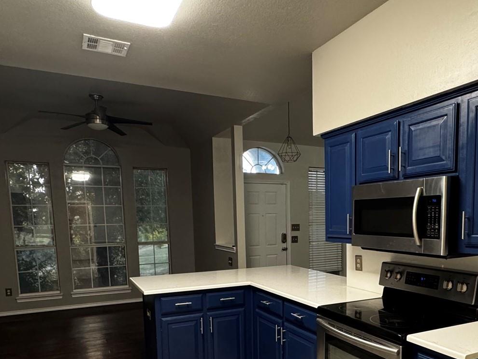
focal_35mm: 29
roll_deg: +1.0
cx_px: 278
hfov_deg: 61.3
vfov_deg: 46.7
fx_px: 400
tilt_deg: -7.0
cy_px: 263
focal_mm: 2.22
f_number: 2.2
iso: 500
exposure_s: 1/60
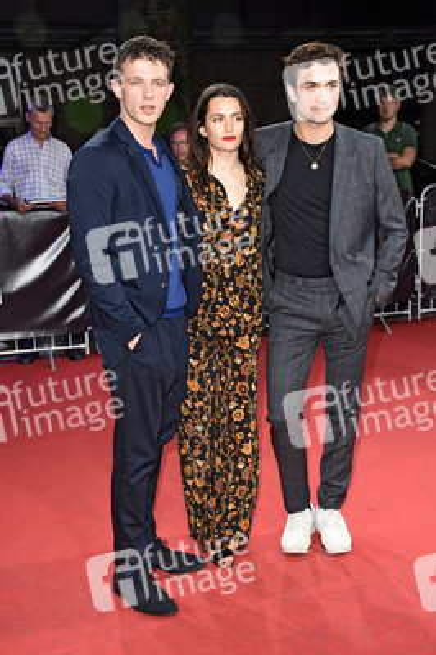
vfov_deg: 38.9
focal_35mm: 51
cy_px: 328
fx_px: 928
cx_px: 218
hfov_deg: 26.4
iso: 400
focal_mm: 34
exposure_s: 1/160
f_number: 6.3
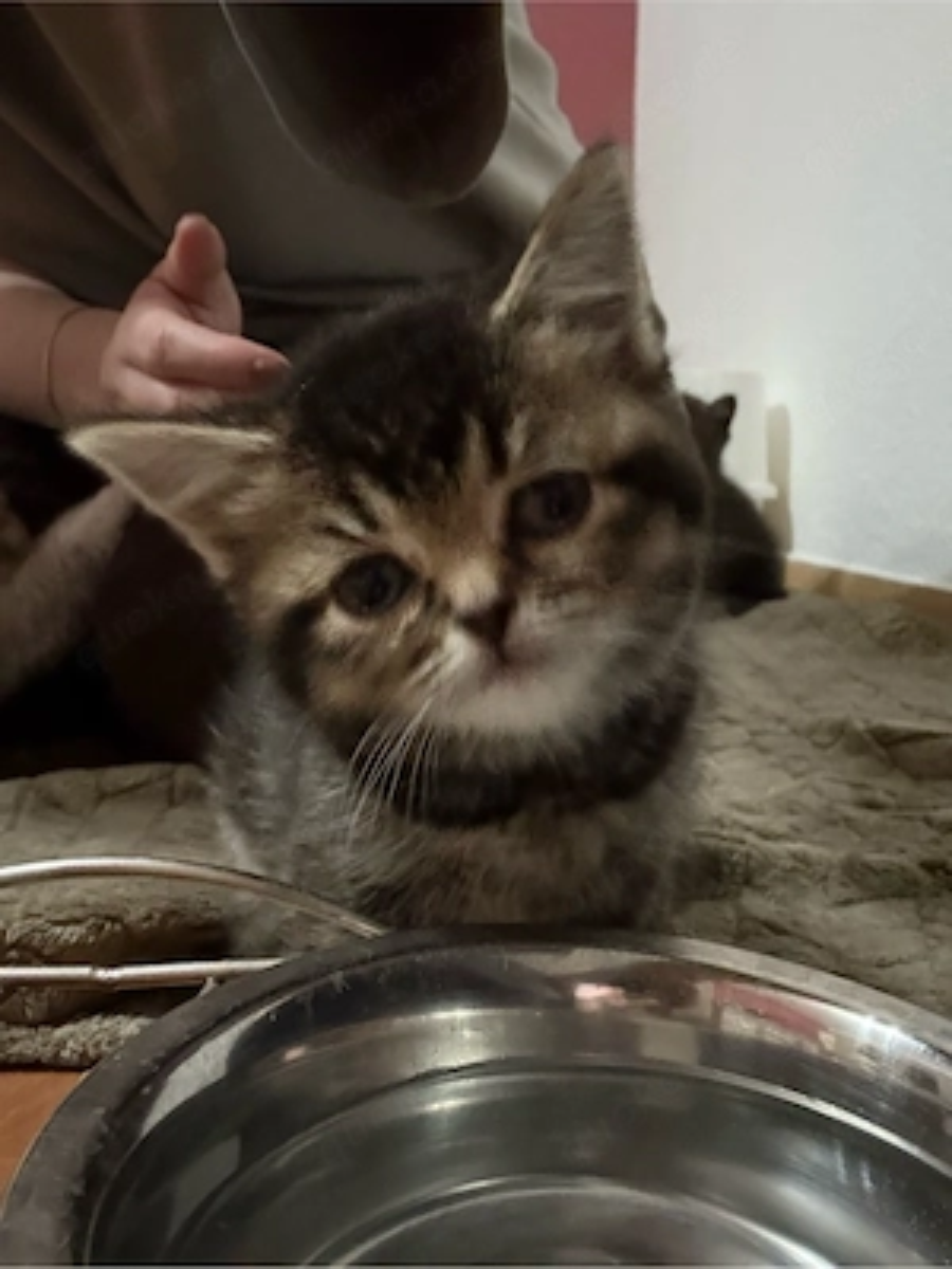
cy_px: 634
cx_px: 476
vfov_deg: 60.0
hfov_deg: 46.8
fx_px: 1100
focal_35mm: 30
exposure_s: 1/15
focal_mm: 2.69
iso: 640
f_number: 1.9
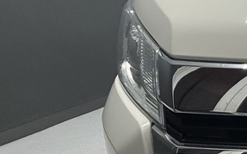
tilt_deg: -17.8
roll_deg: +1.0
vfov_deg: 24.2
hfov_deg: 25.6
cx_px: 392
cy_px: 109
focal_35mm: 53
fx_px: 357
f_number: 2.2
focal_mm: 2.22
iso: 125
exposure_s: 1/100
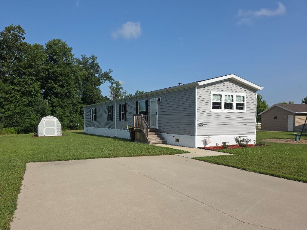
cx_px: 154
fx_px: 204
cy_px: 115
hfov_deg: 73.9
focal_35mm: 23
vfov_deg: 58.9
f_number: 1.7
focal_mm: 6.3
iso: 12
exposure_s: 1/1208
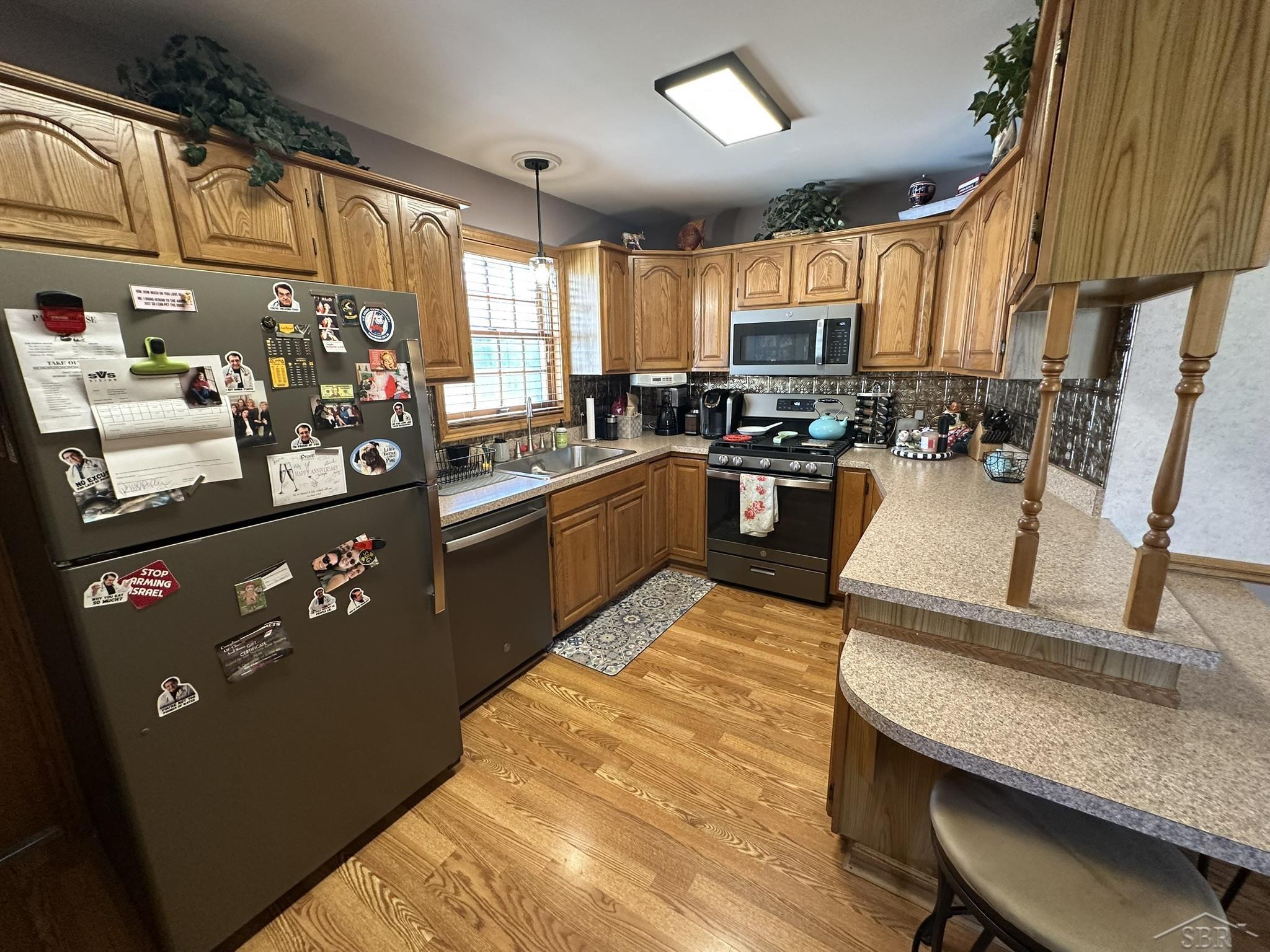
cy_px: 476
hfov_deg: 102.1
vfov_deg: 85.7
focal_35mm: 14
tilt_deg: -12.8
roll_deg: +0.4
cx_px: 635
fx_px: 514
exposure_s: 1/60
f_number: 2.2
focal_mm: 2.22
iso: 200
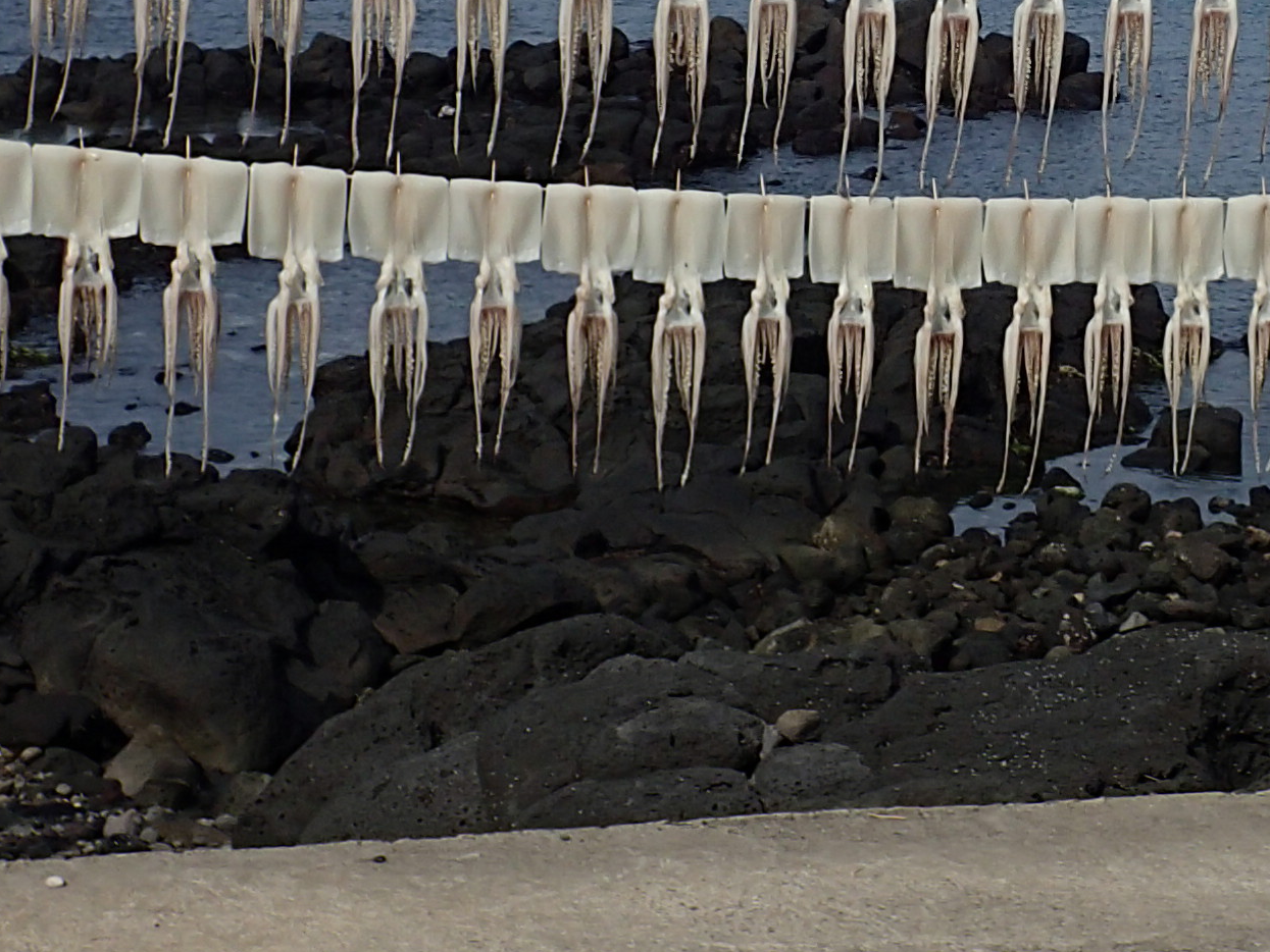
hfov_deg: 19.0
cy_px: -6
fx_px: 3743
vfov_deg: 14.3
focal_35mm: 102
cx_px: 1058
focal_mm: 5.87
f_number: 9
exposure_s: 1/250
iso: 100
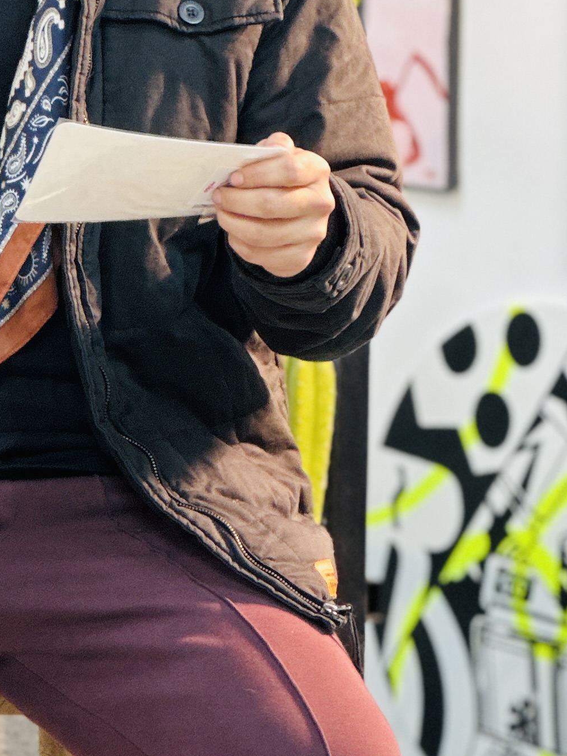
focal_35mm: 232
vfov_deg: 8.5
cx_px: 2
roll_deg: -0.9
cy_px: 510
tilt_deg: -9.1
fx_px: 5065
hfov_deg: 6.4
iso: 200
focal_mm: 9
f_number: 2.8
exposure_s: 1/33
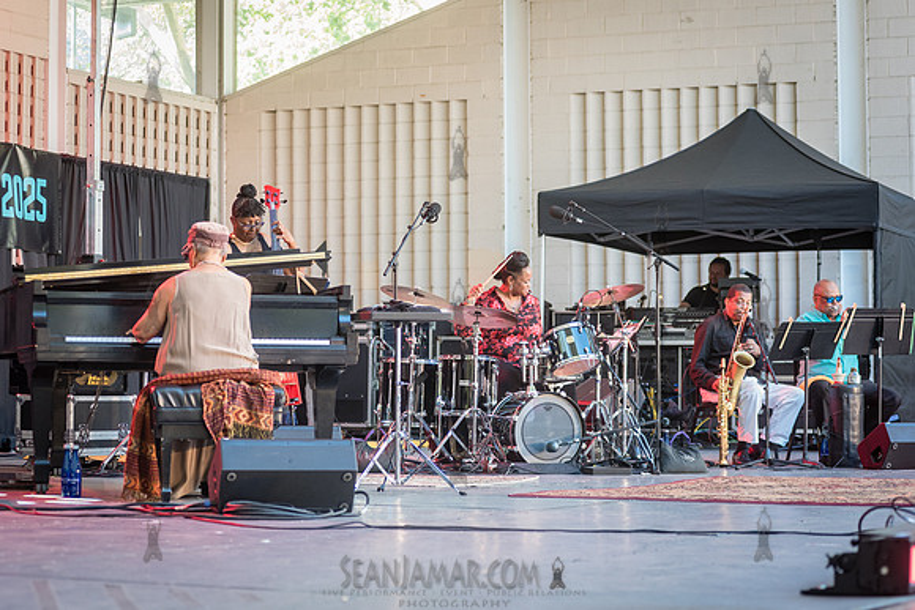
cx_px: 458
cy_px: 305
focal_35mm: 88
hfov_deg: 23.1
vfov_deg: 15.6
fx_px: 2235
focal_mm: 86
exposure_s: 1/200
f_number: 4
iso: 1600
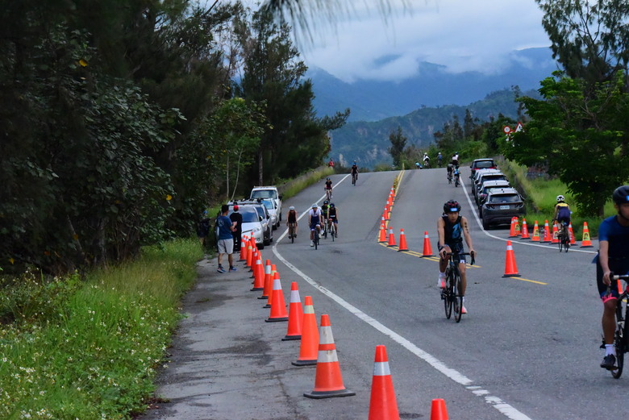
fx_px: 2098
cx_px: 314
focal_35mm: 120
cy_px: 210
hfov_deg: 17.1
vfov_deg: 11.4
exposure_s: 1/3200
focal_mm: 120
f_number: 14
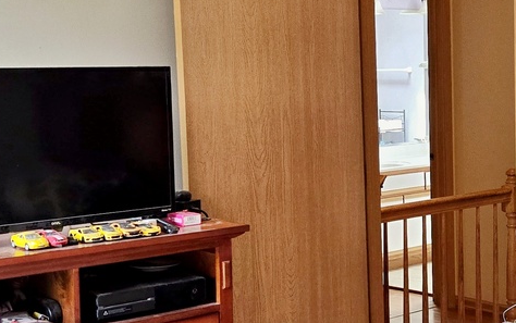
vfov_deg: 17.6
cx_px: 402
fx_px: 1041
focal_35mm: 74
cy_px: 173
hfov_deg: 27.4
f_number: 1.8
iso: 250
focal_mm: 5.4
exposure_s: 1/120
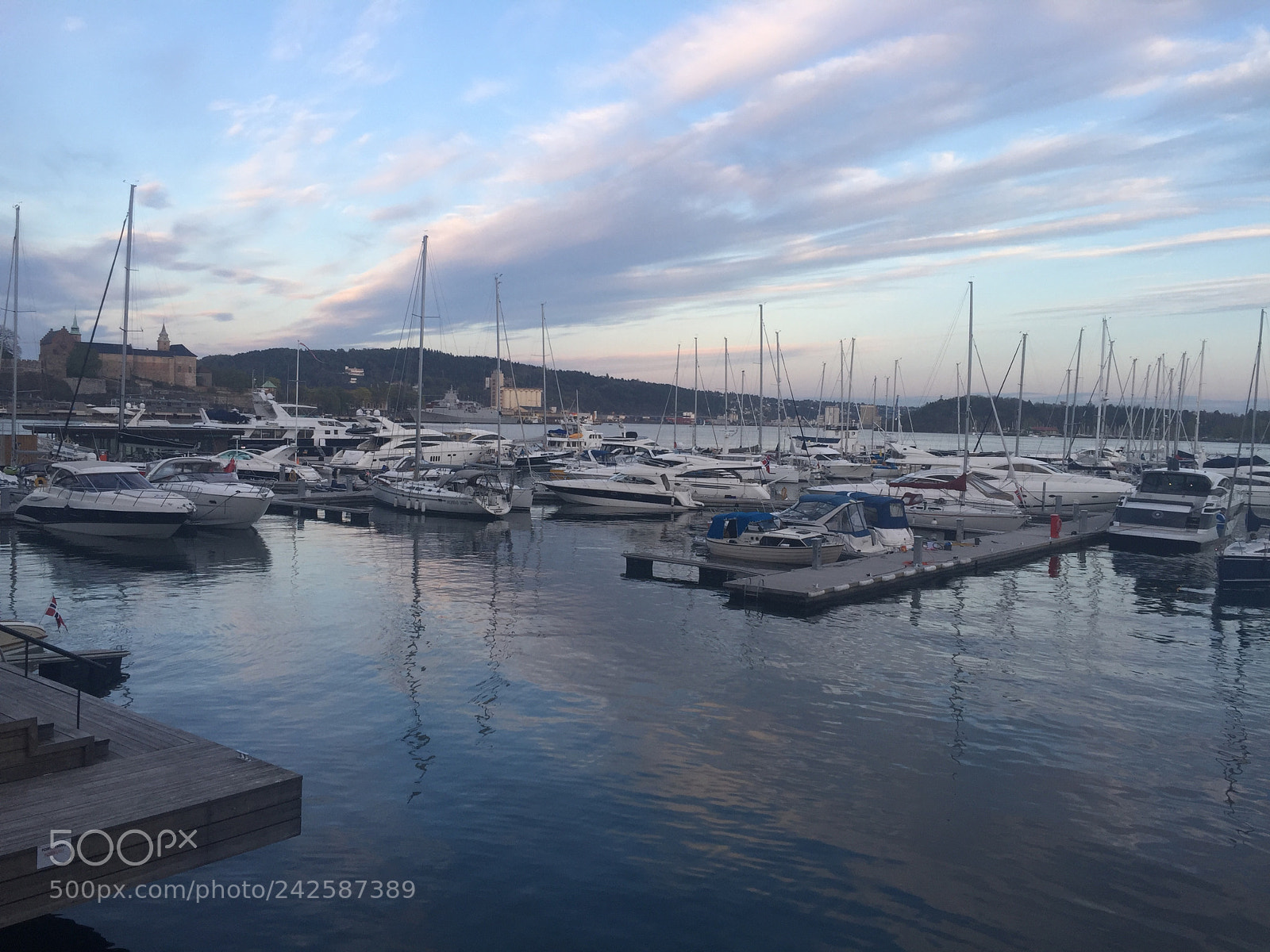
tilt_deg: -3.7
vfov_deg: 48.2
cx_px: 635
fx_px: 1064
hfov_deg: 61.7
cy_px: 476
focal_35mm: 29
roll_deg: -2.2
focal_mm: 4.15
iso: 32
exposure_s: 1/127
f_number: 2.2
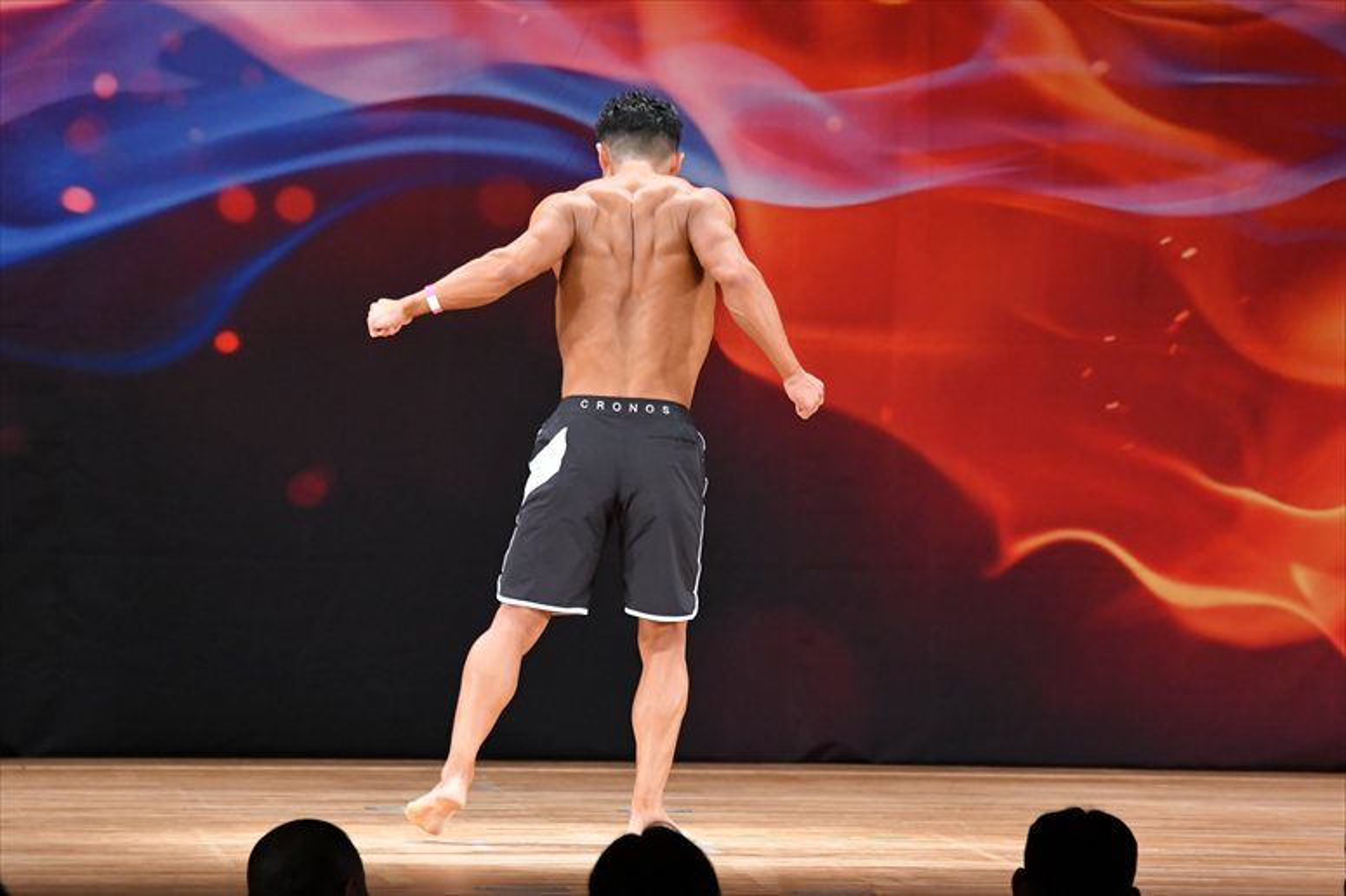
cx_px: 673
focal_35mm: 255
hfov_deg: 8.1
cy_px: 448
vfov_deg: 5.4
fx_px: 9530
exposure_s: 1/400
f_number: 5.6
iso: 3200
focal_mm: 170
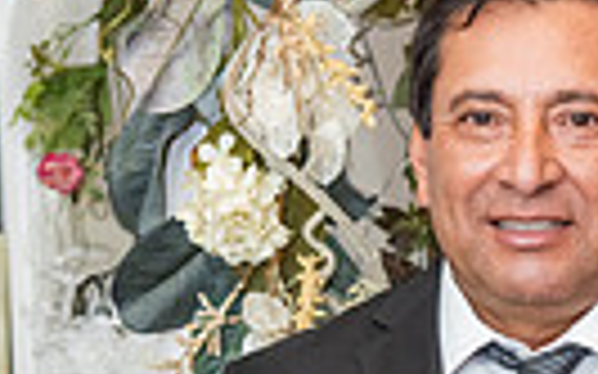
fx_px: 2916
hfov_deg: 11.6
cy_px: 694
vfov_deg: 7.1
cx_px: 526
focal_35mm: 179
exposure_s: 1/125
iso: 1600
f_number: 4.5
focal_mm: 52
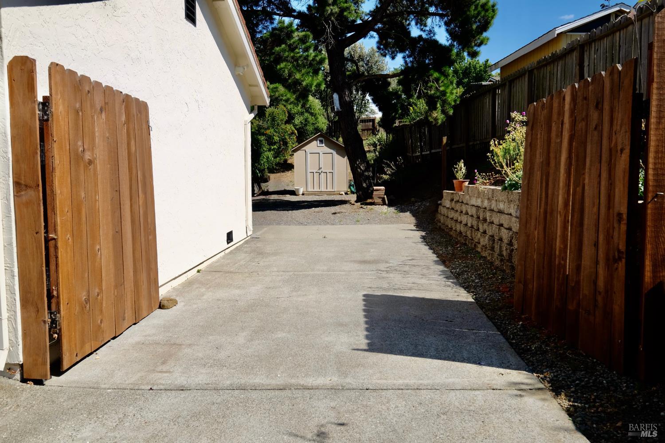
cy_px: 222
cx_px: 332
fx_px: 536
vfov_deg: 45.0
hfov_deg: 63.7
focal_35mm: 29
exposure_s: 1/400
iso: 200
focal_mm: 19.1
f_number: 8
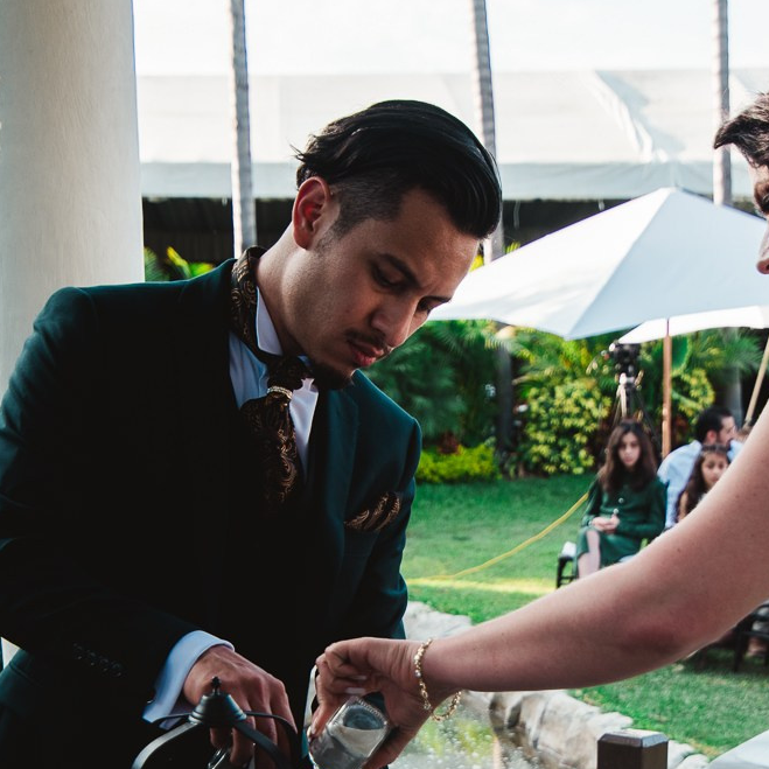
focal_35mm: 74
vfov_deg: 22.7
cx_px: 427
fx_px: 1860
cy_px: 701
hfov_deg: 23.3
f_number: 3.5
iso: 100
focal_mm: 28
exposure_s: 1/320
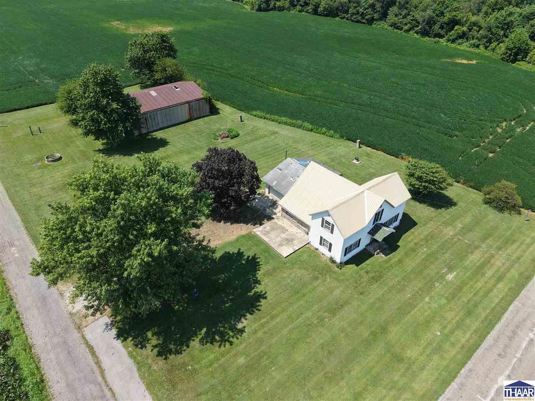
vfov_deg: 56.8
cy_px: 200
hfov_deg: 71.6
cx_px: 268
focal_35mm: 24
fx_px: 371
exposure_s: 1/3000
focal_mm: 8.67
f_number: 1.8
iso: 180
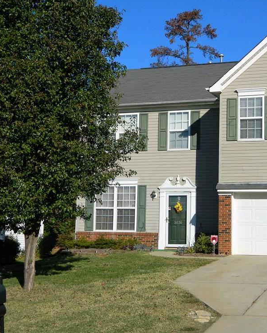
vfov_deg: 30.0
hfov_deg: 24.0
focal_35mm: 63
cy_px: 166
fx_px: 622
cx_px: 195
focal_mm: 8.4
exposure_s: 1/250
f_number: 10.2
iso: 80
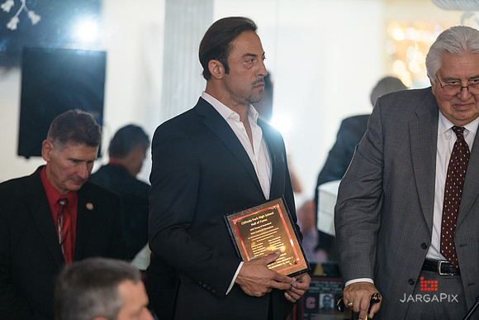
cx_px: 240
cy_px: 160
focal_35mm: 170
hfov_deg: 12.1
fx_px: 2262
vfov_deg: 8.1
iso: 1000
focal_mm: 170
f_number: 3.2
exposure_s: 1/125
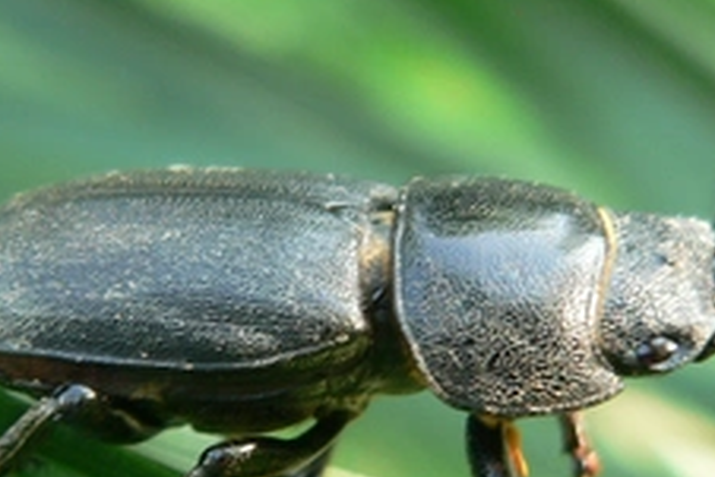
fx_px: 5684
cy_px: 306
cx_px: 307
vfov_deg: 4.8
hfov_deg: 7.2
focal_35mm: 286
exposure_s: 1/25
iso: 100
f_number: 2.8
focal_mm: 16.2
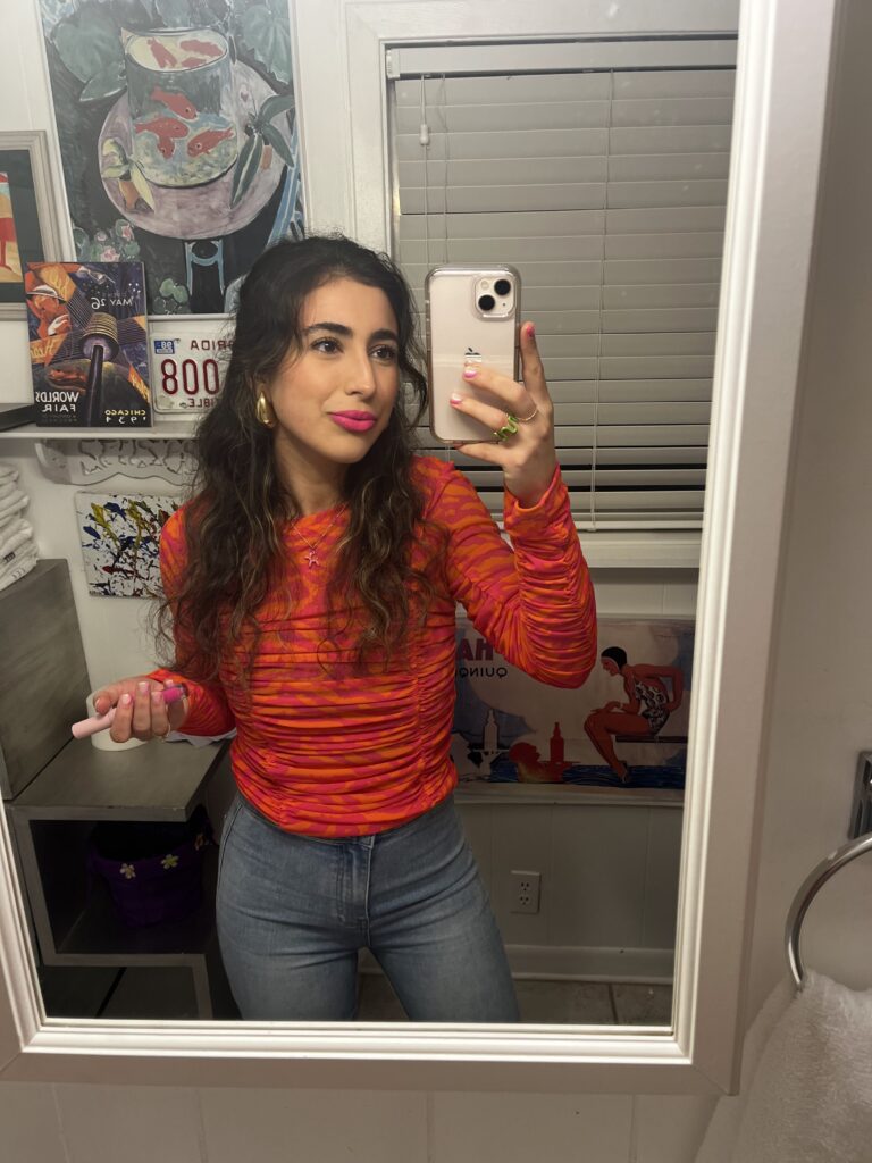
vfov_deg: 67.3
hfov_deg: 53.1
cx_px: 436
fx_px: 873
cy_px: 582
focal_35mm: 26
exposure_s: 1/120
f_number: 1.6
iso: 125
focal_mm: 5.1
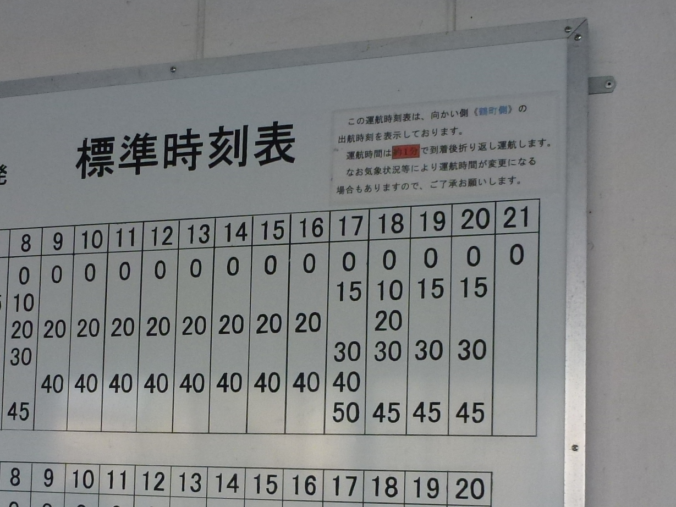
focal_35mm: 50
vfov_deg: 28.1
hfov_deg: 38.1
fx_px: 977
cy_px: 446
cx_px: 277
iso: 200
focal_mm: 4.3
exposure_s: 1/250
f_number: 3.5
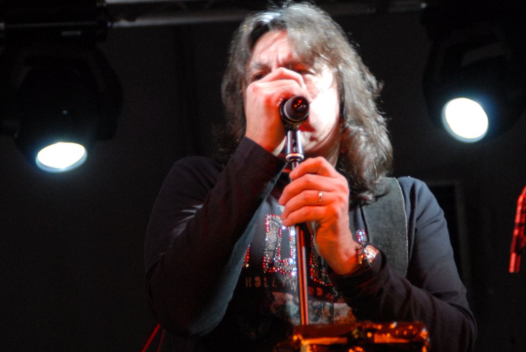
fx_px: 2805
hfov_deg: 10.7
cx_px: 306
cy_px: 110
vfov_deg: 7.2
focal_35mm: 192
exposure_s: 1/25
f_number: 5.6
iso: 800
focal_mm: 85
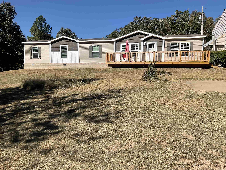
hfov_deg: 61.7
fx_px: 189
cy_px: 85
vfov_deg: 48.2
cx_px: 113
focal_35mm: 29
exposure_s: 1/2538
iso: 16
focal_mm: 3
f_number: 1.8
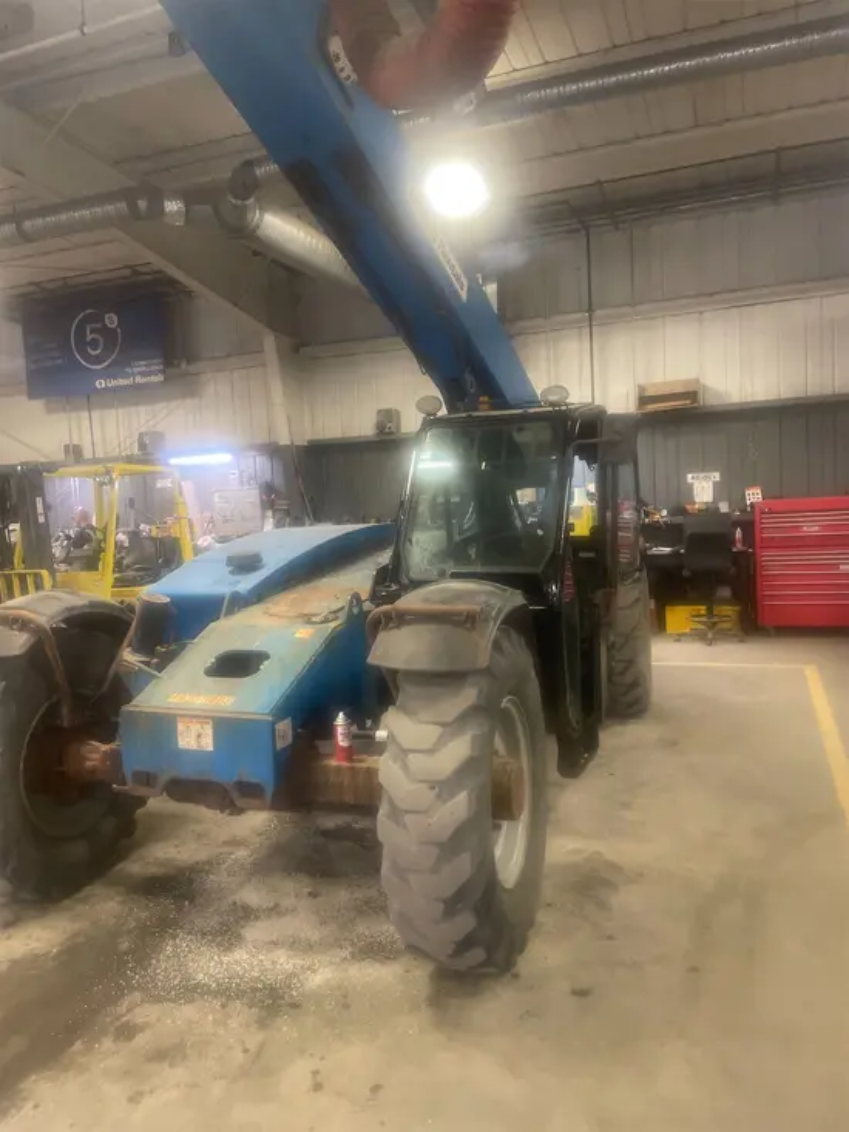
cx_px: 424
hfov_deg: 53.1
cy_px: 566
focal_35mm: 26
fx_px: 850
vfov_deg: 67.3
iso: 400
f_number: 1.6
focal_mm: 4.2
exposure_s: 1/60
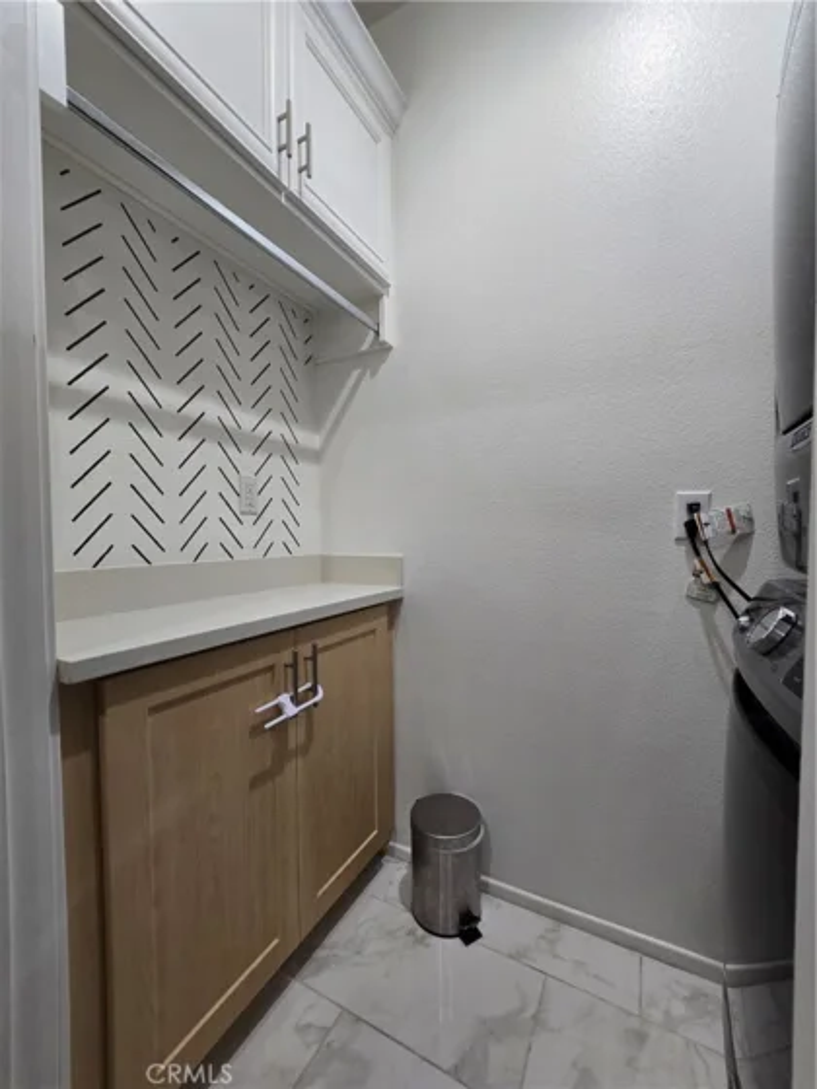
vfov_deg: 106.2
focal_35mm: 13
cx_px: 408
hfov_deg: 89.9
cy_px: 544
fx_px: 409
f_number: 2.2
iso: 200
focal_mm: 2.2
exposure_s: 1/60
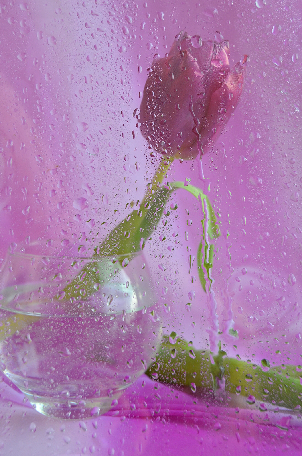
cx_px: 151
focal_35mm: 39
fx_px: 493
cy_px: 228
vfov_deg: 49.6
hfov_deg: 34.1
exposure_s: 1/125
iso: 400
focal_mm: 26
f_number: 5.6
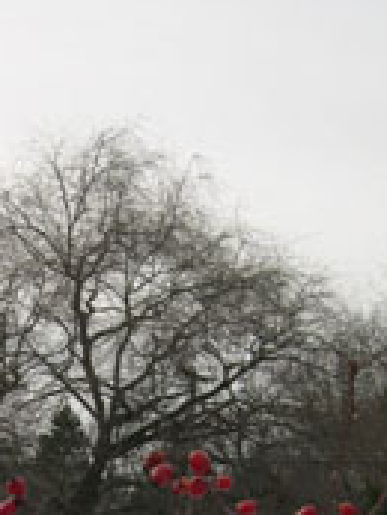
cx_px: 57
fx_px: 1444
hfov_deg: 15.1
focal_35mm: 97
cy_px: 518
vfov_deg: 19.6
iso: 100
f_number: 2.9
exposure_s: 1/624
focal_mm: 9
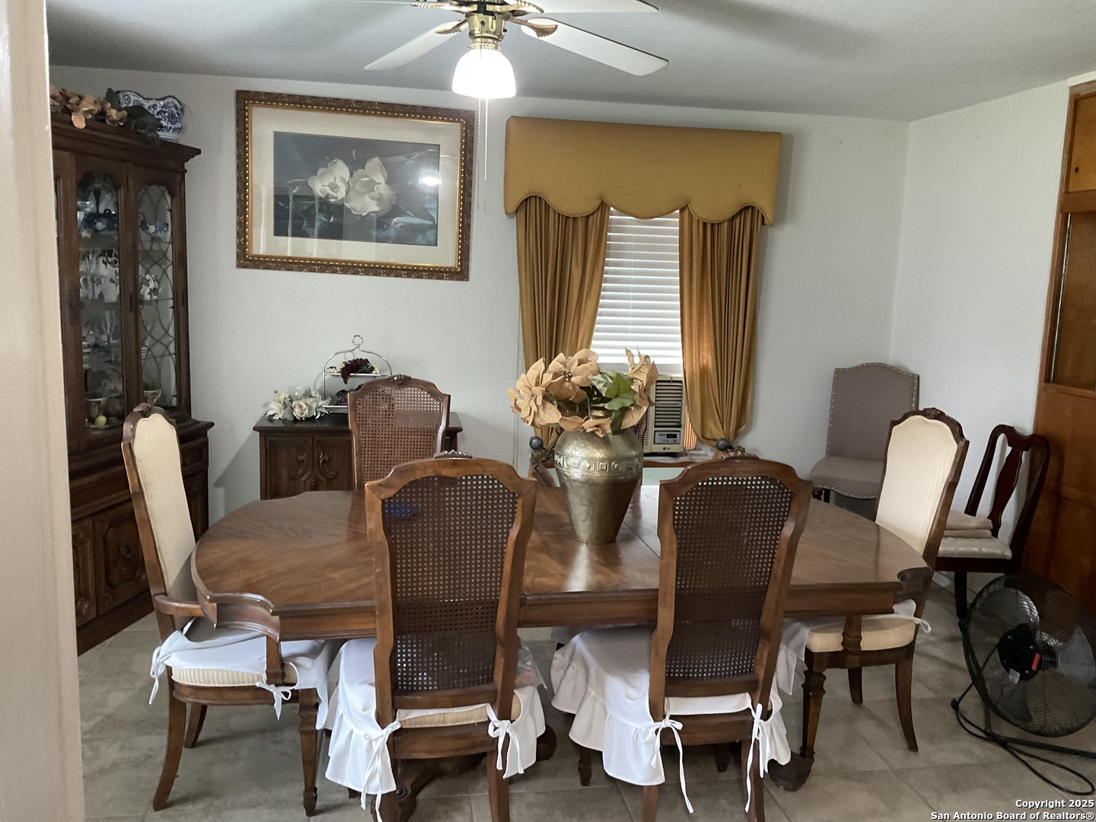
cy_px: 411
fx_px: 918
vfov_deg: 48.2
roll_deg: -0.5
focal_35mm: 29
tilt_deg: -9.6
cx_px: 548
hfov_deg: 61.7
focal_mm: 3
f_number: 1.8
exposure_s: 1/40
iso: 200
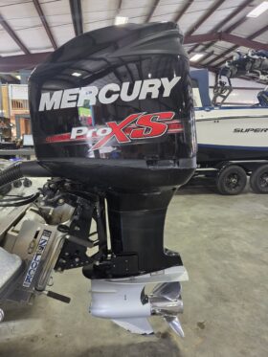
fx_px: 237
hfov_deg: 58.9
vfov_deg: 73.9
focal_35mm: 23
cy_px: 178
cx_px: 134
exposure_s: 1/120
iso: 400
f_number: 1.8
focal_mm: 5.4
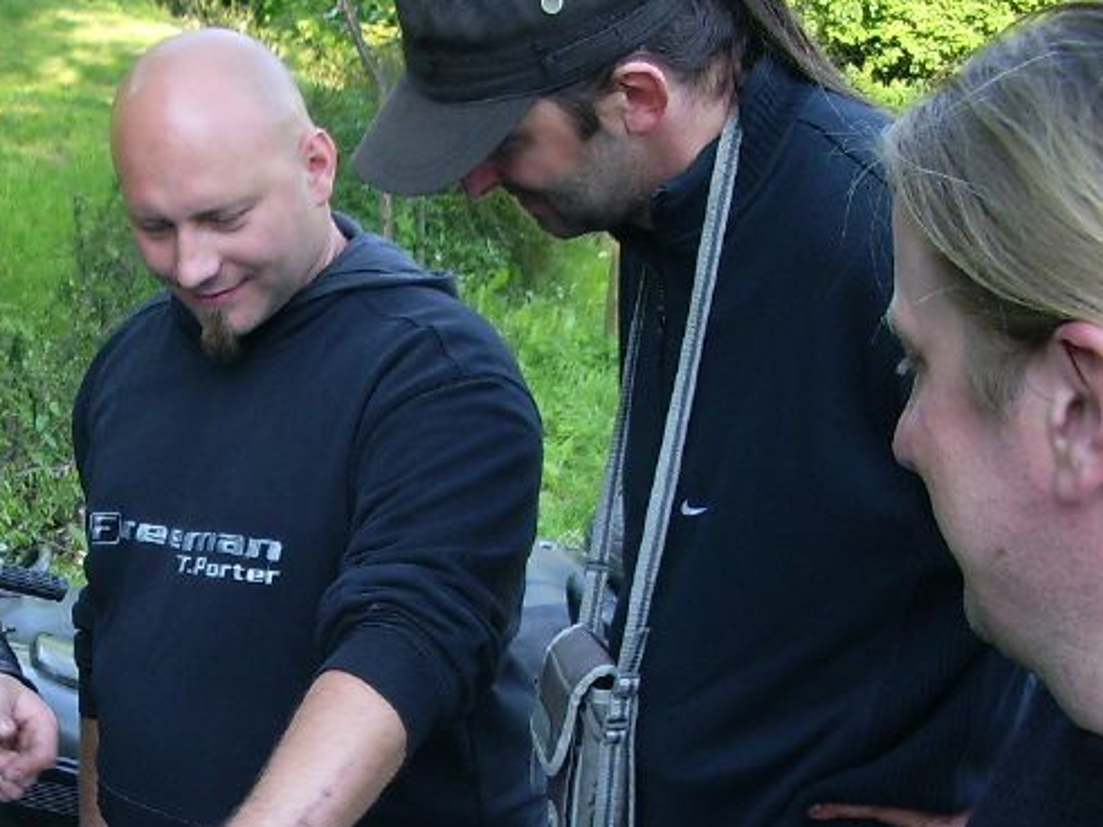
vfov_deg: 19.9
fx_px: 2325
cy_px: 694
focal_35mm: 73
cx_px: 182
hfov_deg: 26.1
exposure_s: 1/100
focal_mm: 5.8
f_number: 2.6
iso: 80
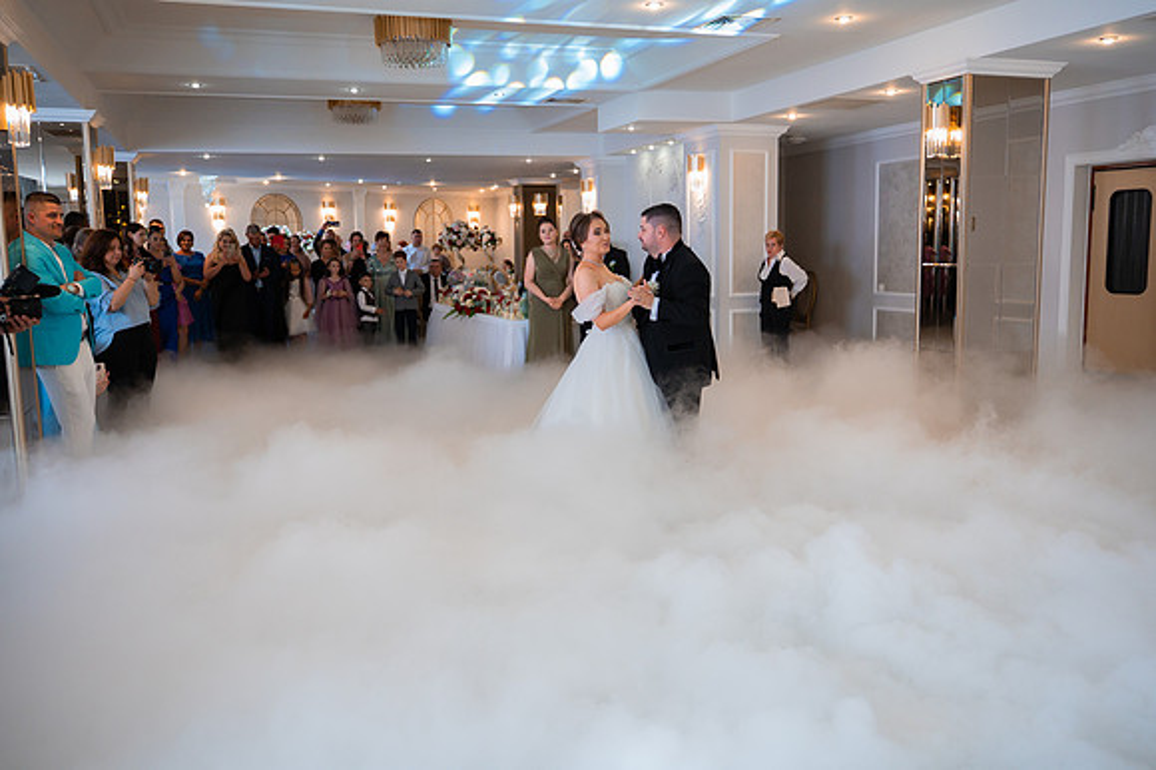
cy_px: 384
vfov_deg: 43.4
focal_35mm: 30
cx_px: 603
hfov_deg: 61.7
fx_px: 966
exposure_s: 1/320
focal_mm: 28
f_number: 2.8
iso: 2500
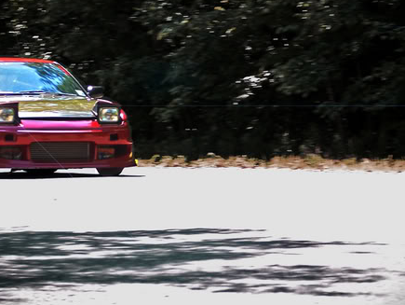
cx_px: 244
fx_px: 2518
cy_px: 66
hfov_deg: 9.2
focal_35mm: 215
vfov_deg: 6.9
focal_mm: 19.4
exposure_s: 1/200
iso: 80
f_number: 3.2
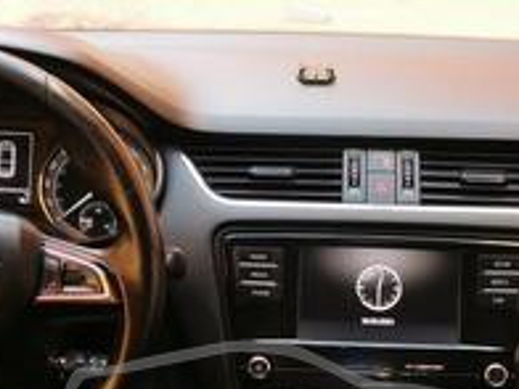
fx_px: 1349
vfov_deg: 16.1
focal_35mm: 90
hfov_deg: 21.8
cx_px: 294
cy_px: 393
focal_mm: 5.58
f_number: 1.8
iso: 100
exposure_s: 1/100
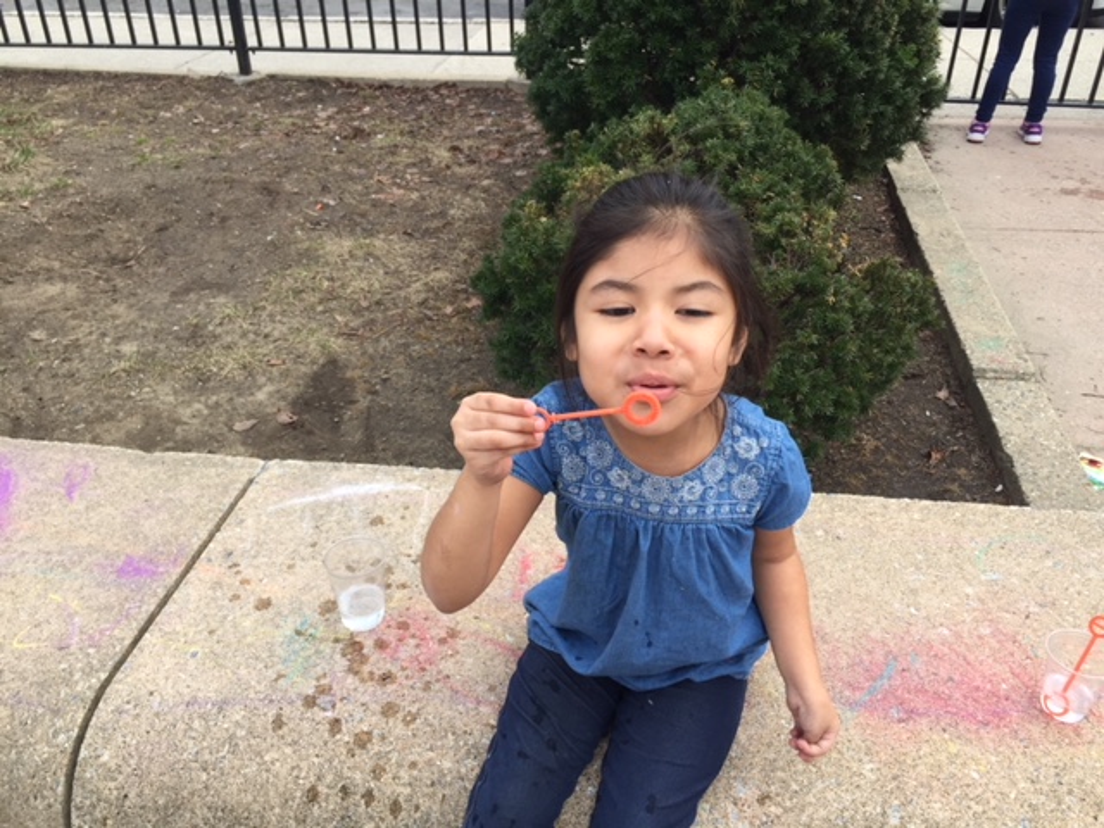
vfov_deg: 48.2
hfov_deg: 61.7
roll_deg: -0.1
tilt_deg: -33.3
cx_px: 552
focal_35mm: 29
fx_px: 925
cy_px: 414
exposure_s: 1/444
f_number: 2.2
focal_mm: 4.15
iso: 32
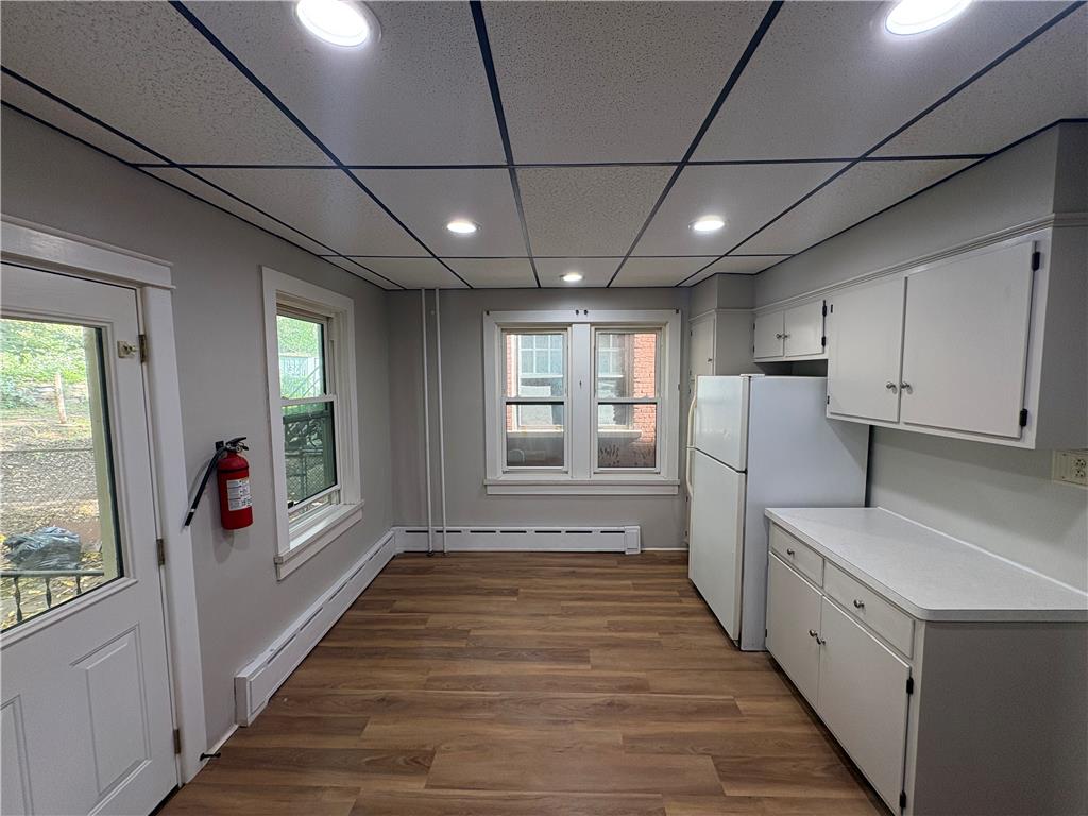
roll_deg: +0.9
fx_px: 440
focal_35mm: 14
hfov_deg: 102.1
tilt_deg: -4.9
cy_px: 408
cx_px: 544
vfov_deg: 85.7
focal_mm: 2.22
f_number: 2.2
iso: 160
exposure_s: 1/120
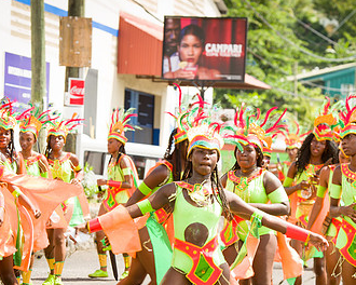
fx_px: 1823
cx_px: 229
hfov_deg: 11.1
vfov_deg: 8.9
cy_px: 204
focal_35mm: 173
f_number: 6.3
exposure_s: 1/160
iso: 100
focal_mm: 105
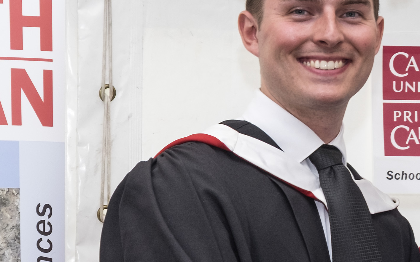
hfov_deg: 14.1
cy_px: 246
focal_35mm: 148
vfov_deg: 8.8
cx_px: 170
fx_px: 1694
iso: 400
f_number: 5.6
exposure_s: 1/125
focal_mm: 27.7
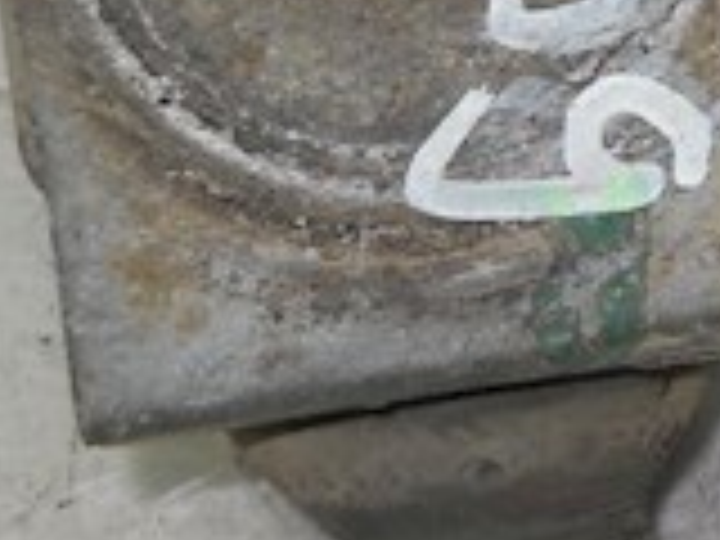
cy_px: -212
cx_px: 1256
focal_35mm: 164
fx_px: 3411
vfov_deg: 8.9
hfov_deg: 11.3
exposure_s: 1/30
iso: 80
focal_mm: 6.72
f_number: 5.5
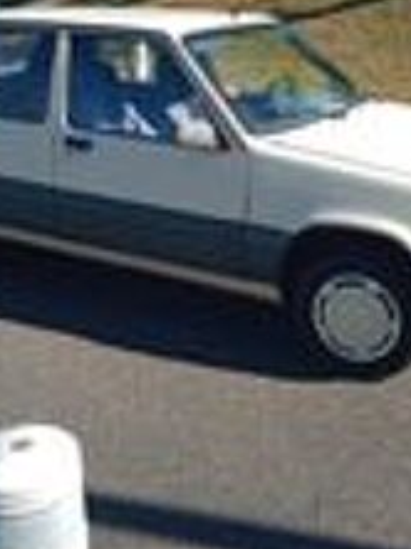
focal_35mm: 52
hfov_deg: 28.0
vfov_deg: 36.0
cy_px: 135
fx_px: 825
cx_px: 230
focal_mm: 3.54
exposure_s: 1/1181
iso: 114
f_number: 2
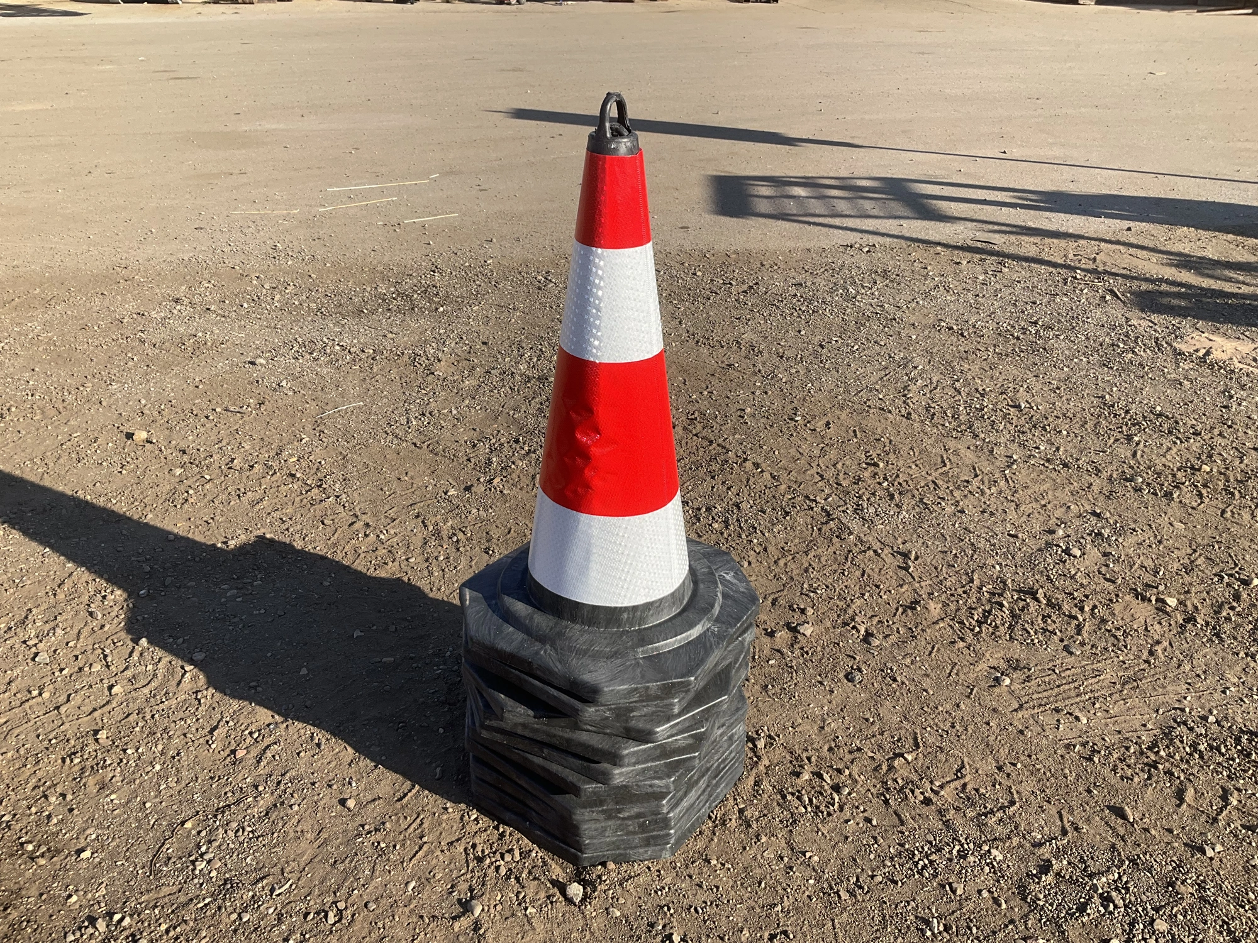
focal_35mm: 29
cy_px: 472
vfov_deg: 48.2
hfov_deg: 61.7
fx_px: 1054
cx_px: 629
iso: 25
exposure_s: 1/912
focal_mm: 3
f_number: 1.8
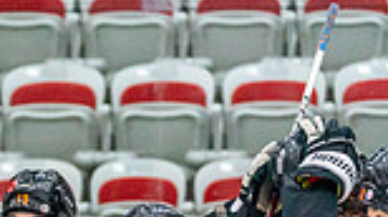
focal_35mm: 466
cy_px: 450
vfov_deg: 2.6
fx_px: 4786
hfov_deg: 4.6
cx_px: -204
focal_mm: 114
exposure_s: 1/1250
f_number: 2.8
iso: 3200
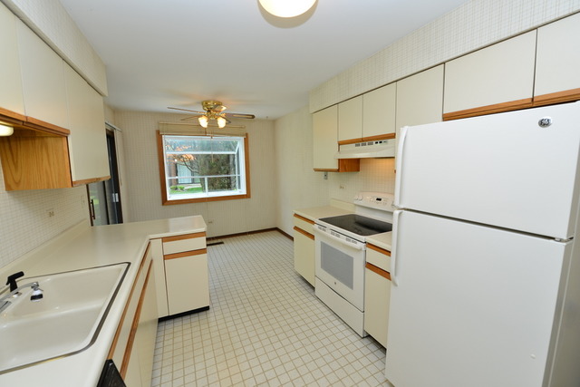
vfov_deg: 81.2
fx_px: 226
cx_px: 290
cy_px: 194
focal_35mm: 14
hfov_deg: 104.2
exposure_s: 1/60
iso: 400
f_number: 7.1
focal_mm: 14
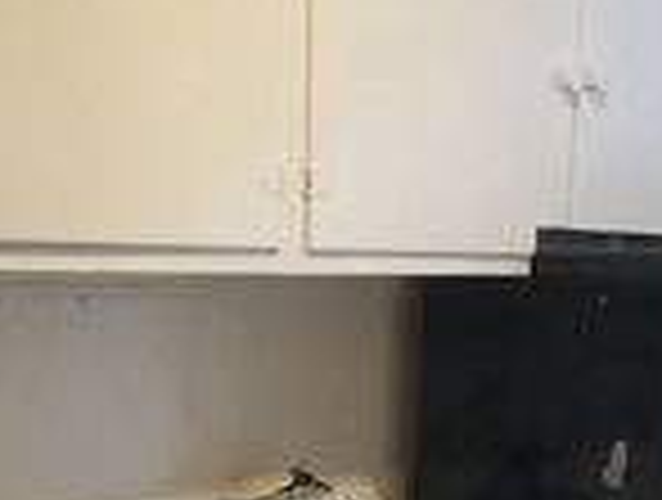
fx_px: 1821
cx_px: 191
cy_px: 595
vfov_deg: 15.1
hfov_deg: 20.5
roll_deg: +0.5
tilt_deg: -11.3
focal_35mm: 95
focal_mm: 3.99
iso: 125
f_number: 1.8
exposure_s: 1/60
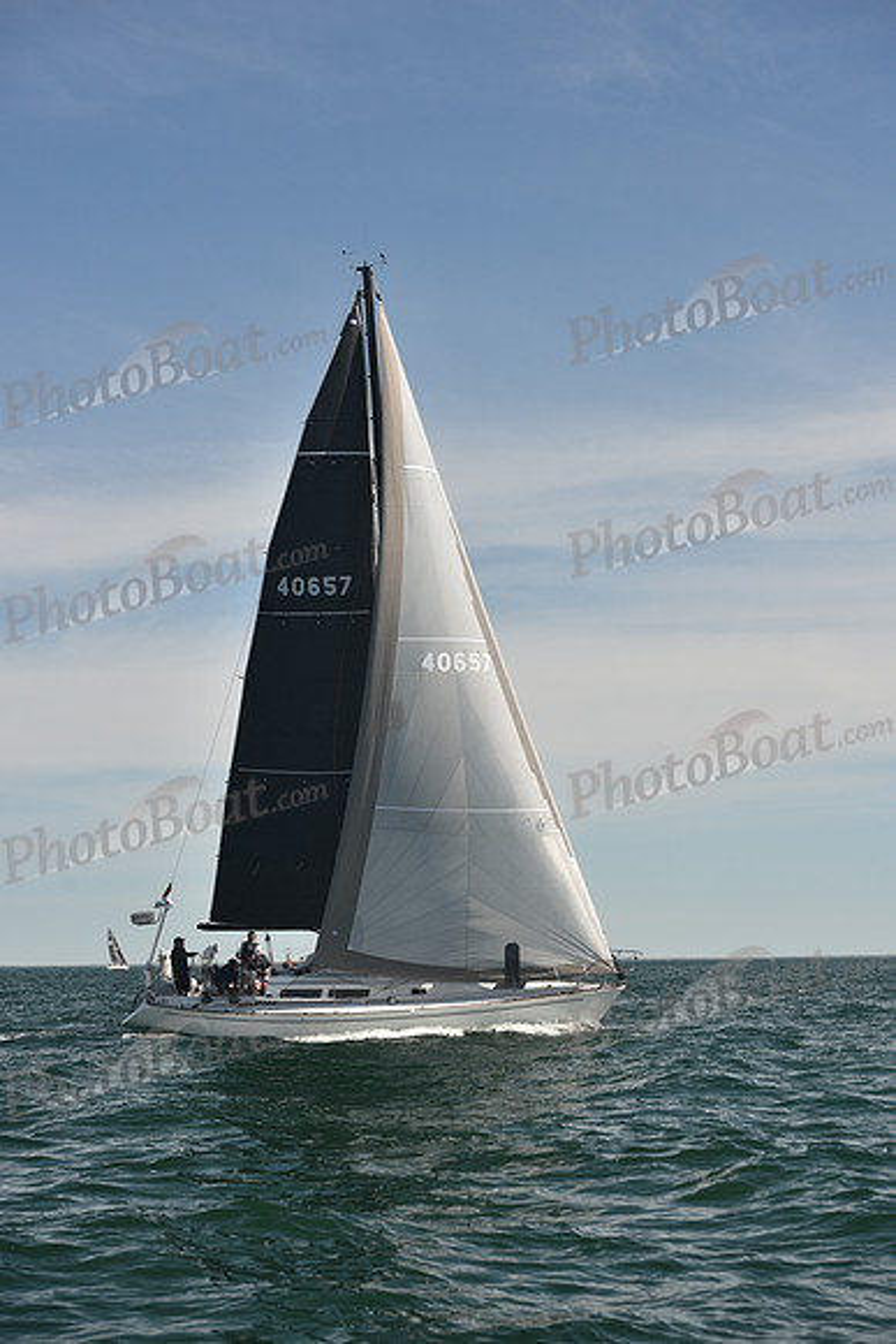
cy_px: 672
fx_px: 2612
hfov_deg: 19.5
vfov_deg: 28.8
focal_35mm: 70
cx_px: 448
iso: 250
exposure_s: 1/640
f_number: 6.3
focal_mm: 70
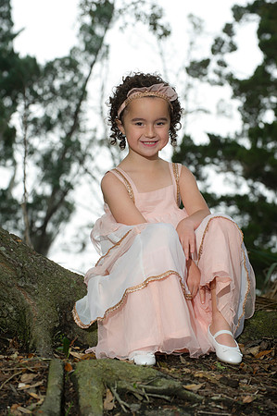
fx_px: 1446
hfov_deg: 10.9
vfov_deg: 16.4
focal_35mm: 125
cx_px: 138
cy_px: 208
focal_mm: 125
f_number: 6.3
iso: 640
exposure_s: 1/250
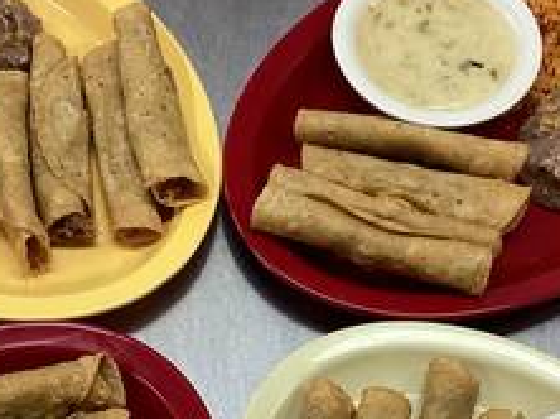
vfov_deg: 17.6
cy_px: 409
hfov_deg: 23.9
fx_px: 1325
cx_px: 260
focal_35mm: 82
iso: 50
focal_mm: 3.3
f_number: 2.4
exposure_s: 1/60
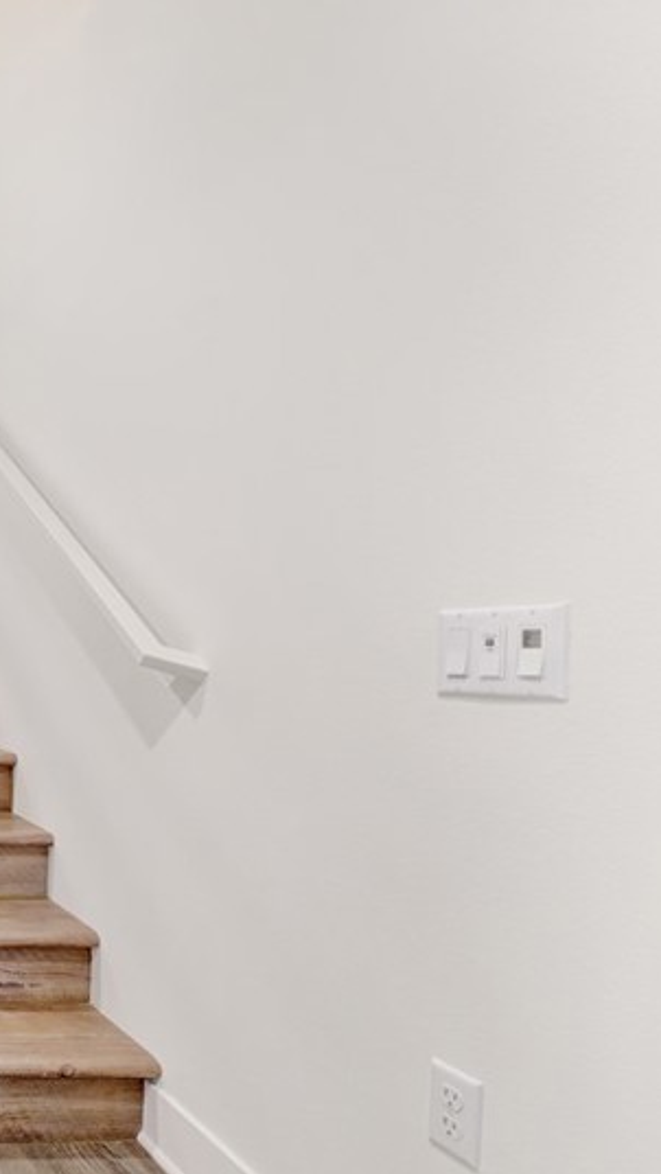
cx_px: -324
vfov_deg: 76.0
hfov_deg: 29.4
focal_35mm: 24
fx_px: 747
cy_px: 659
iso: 400
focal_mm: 12
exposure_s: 1/15
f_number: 7.1
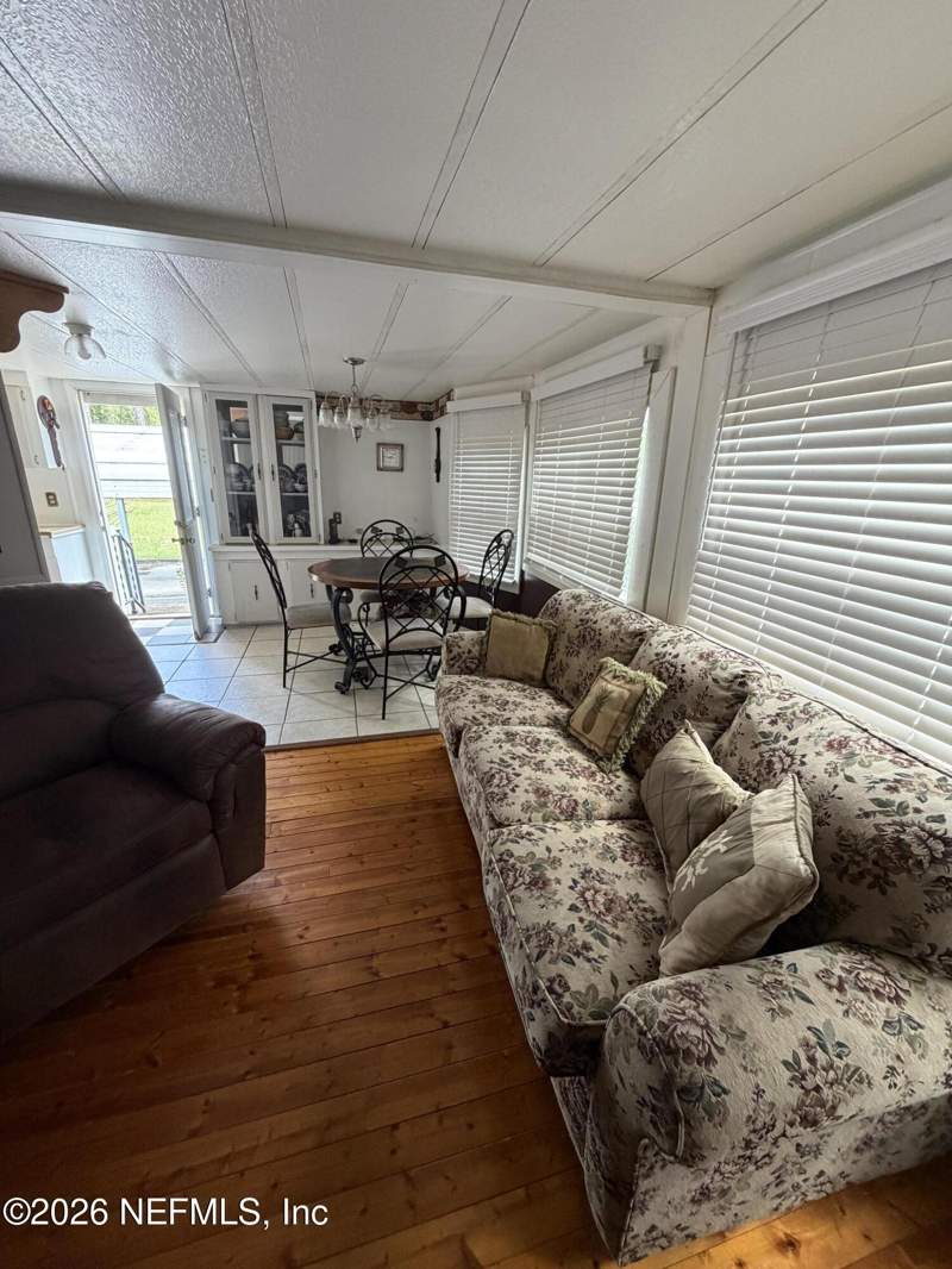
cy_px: 634
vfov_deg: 102.1
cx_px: 476
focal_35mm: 14
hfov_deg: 85.7
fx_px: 513
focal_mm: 2.22
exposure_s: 1/60
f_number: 2.2
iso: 400
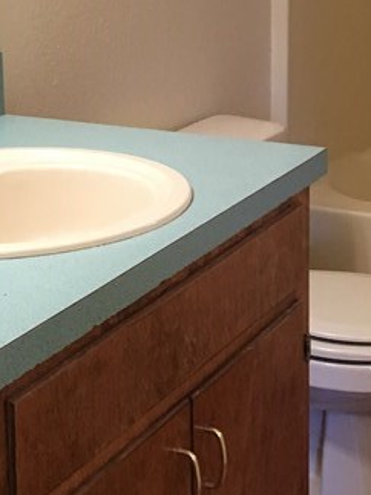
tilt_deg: -12.3
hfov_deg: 16.0
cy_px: 95
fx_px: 1316
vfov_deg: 21.0
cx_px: 281
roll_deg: +0.6
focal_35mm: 92
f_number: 2.2
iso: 100
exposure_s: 1/30
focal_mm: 4.15
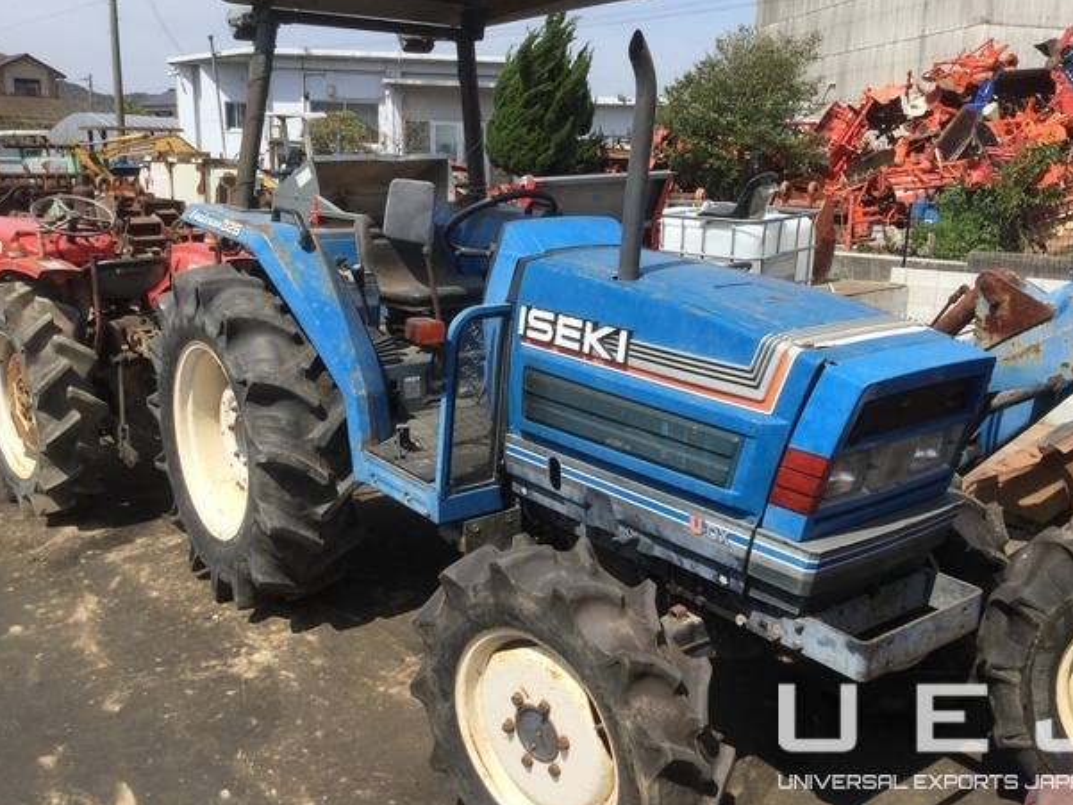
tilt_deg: -13.7
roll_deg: -1.0
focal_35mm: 33
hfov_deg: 55.3
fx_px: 1023
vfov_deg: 43.0
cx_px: 564
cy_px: 394
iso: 25
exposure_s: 1/1235
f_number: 2.4
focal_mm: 3.3
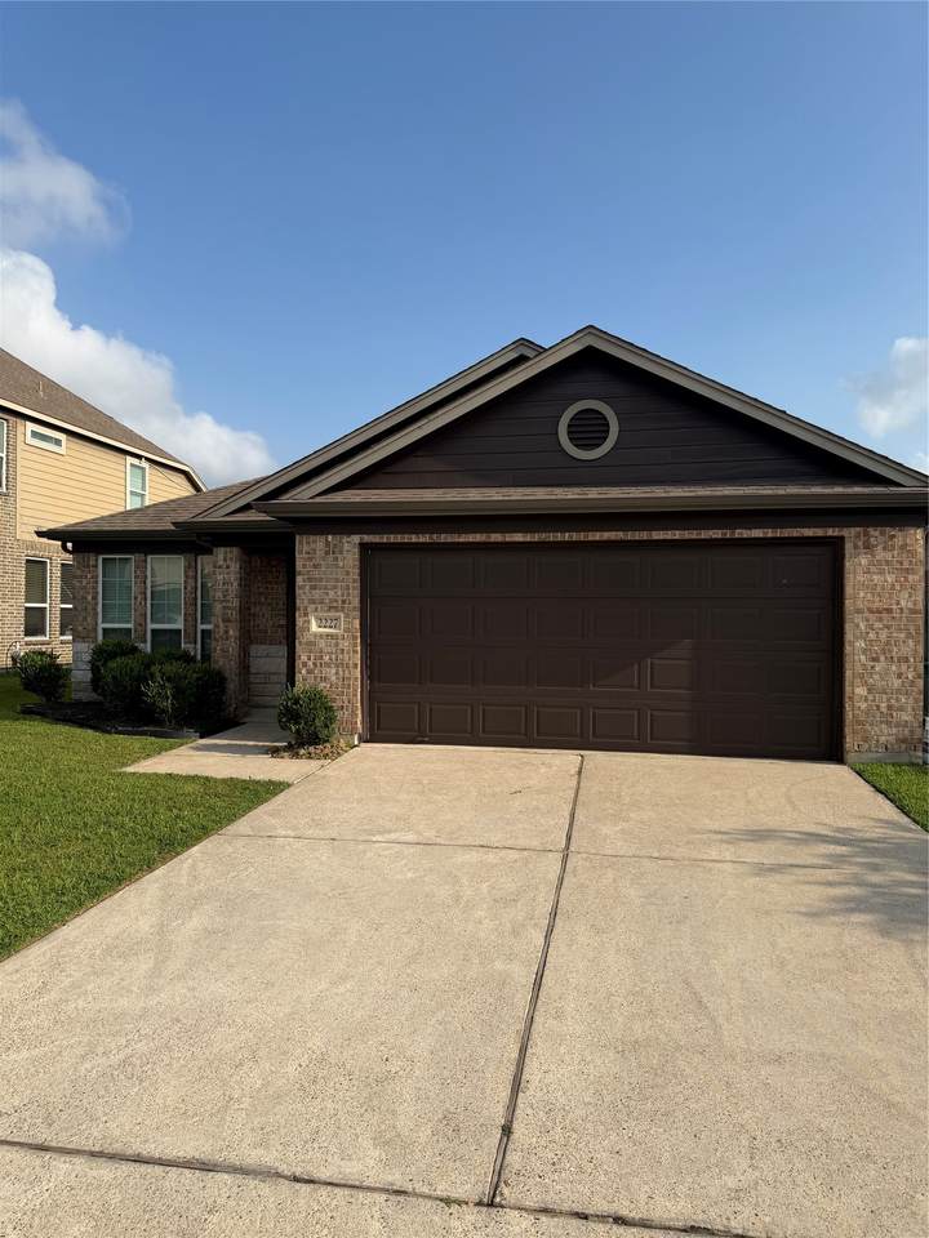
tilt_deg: +1.7
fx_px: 859
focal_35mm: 24
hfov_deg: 56.8
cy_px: 619
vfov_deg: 71.6
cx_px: 464
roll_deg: +0.2
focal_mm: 6.76
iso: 80
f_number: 1.78
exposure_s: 1/5319
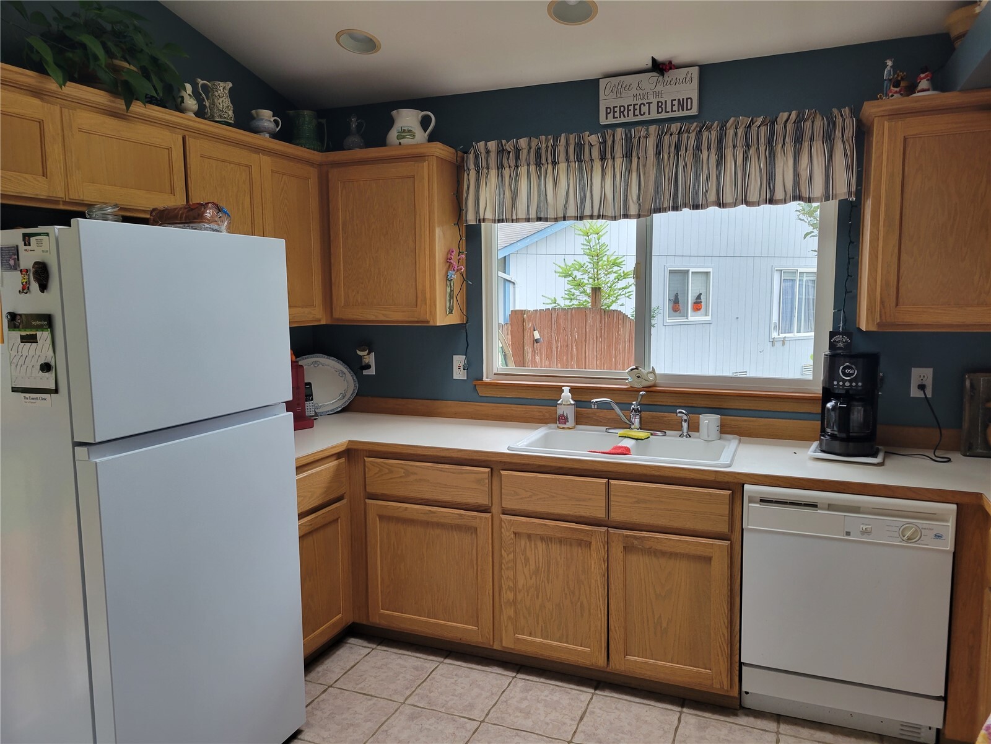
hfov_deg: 67.3
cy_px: 372
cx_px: 496
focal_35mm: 26
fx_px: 744
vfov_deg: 53.1
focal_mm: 5.4
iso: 100
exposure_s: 1/120
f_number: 1.8
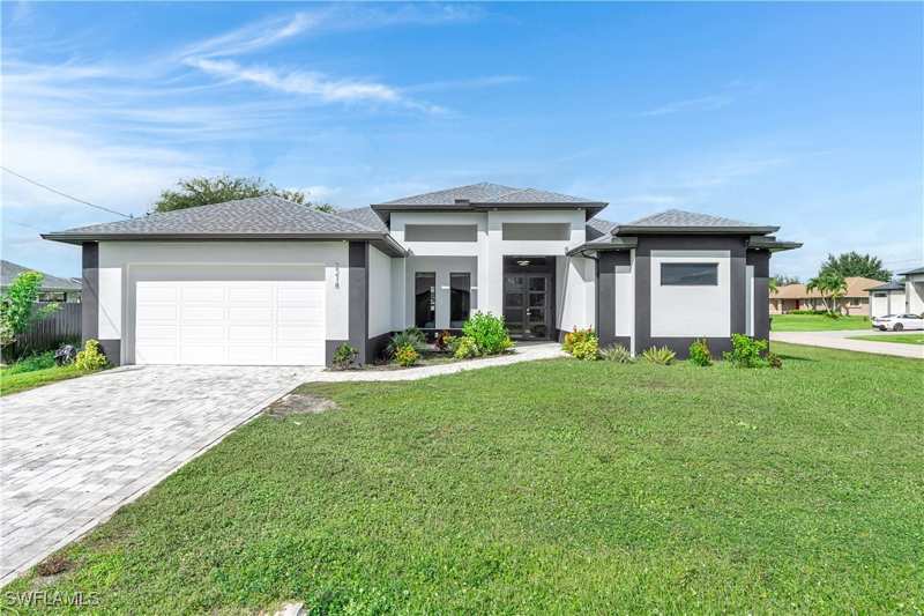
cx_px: 462
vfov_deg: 53.1
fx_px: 616
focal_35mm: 24
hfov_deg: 73.8
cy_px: 308
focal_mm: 16
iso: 100
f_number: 4.5
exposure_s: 1/1250
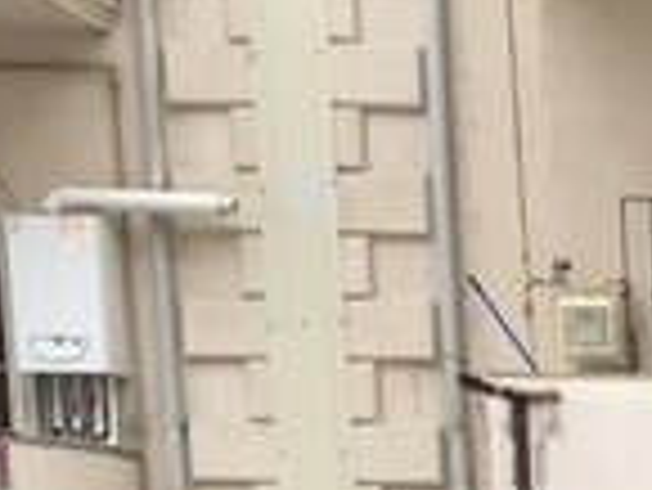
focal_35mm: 132
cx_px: 1425
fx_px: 2488
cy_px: 1023
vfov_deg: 10.3
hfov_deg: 12.5
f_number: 2.2
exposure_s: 1/350
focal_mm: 4.15
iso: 32
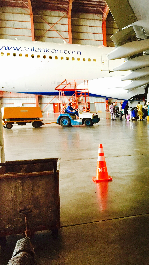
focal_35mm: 43
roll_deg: +0.1
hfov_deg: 25.2
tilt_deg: -5.3
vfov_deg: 47.4
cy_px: 132
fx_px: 302
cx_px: 174
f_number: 2.2
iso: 64
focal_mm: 4.15
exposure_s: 1/33
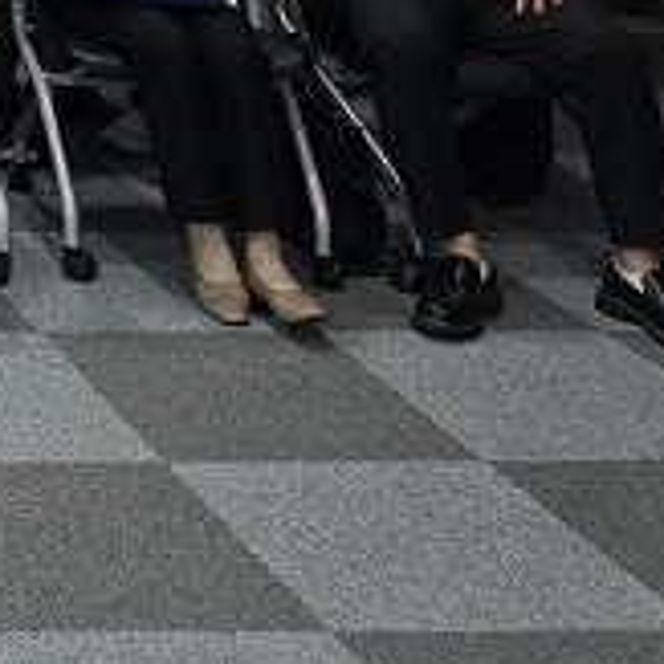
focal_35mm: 100
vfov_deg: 15.1
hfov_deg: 13.9
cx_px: -774
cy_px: -538
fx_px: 2170
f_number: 1.7
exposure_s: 1/180
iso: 160
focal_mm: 6.3
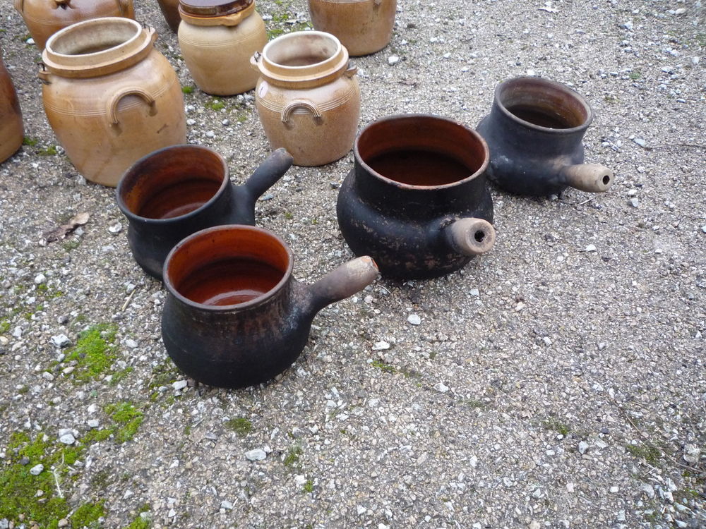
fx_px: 612
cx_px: 353
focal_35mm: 30
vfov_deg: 46.8
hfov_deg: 60.0
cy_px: 264
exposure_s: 1/30
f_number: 3.3
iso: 320
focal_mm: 5.2
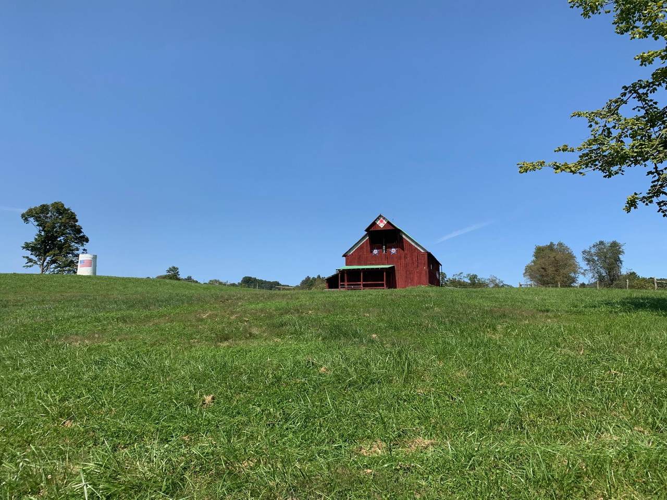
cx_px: 334
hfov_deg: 67.3
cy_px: 250
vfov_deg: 53.1
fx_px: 501
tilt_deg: +10.0
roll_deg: +0.4
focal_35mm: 26
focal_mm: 4.25
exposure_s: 1/2160
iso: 25
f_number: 1.8
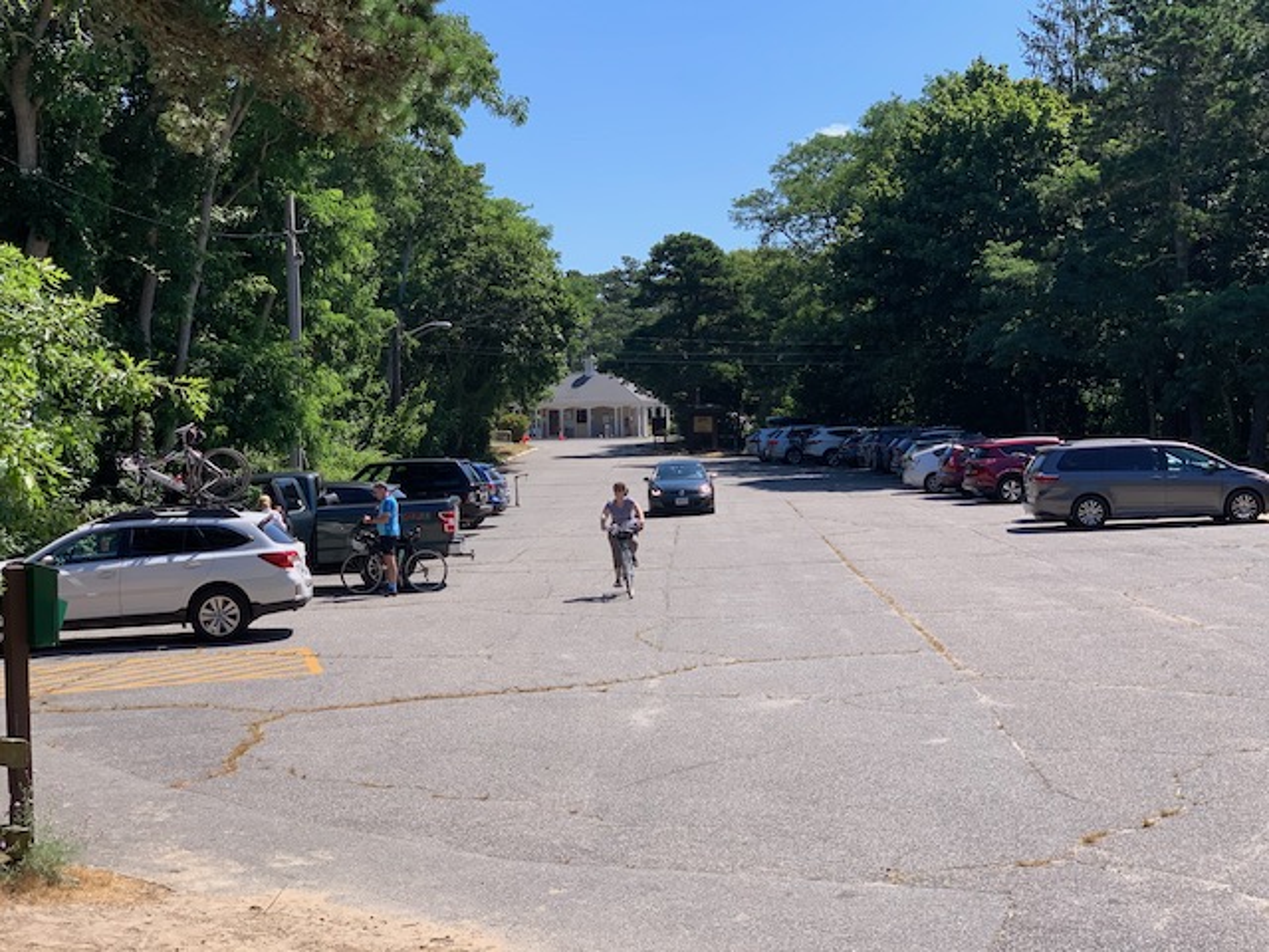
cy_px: 476
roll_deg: +1.1
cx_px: 634
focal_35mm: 52
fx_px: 1906
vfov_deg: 28.0
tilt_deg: -0.9
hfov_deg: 36.8
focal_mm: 6
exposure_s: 1/922
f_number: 2.4
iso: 16
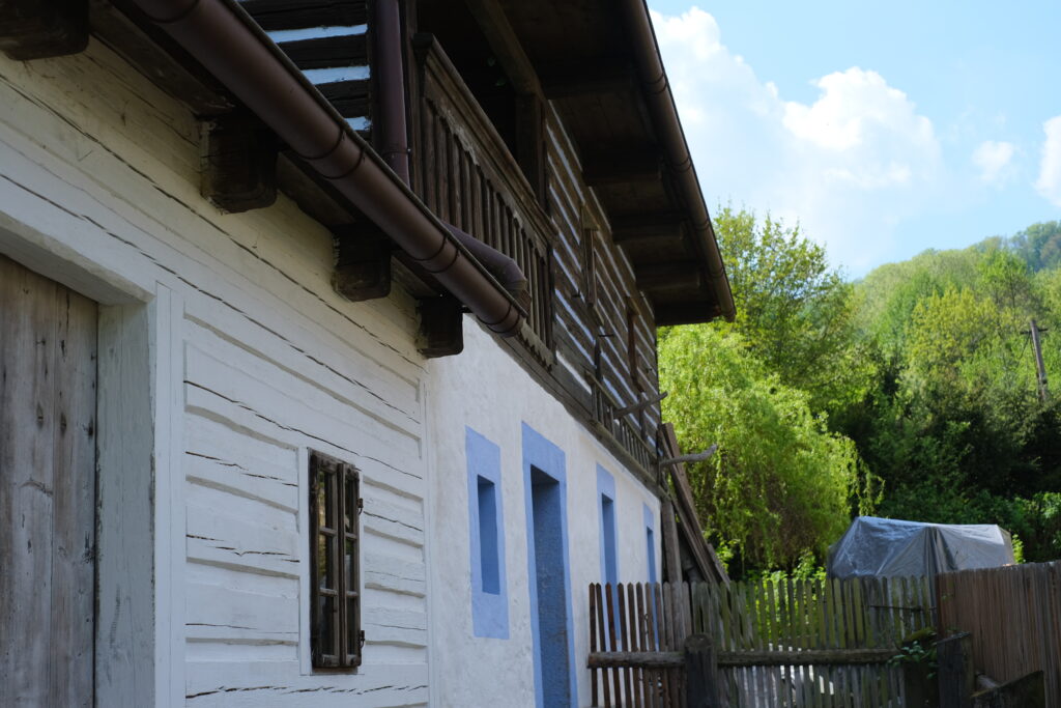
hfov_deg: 37.5
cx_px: 530
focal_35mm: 53
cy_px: 354
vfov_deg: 25.5
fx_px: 1562
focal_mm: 35
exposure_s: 1/850
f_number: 4.5
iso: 320
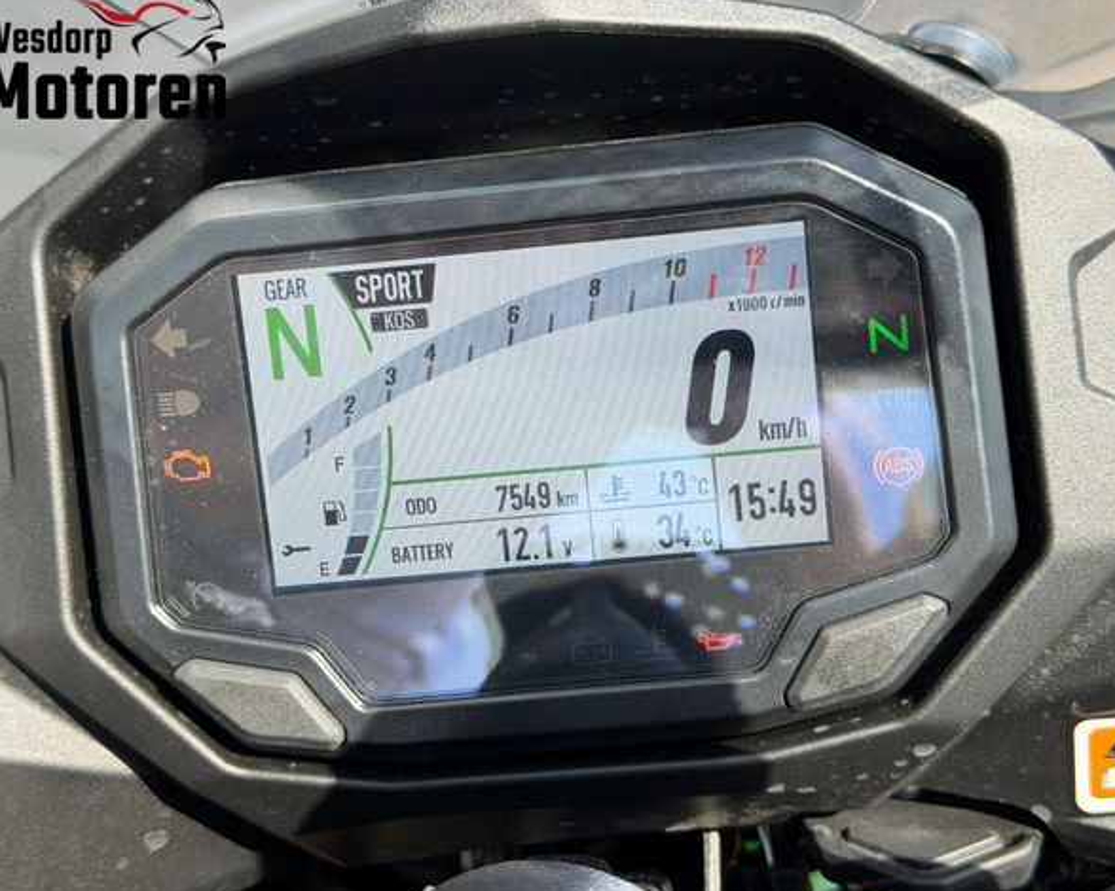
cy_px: 447
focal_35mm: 51
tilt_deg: -37.5
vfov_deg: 29.7
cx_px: 590
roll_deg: -3.1
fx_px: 1682
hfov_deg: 36.7
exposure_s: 1/875
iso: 64
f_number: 1.78
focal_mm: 6.76
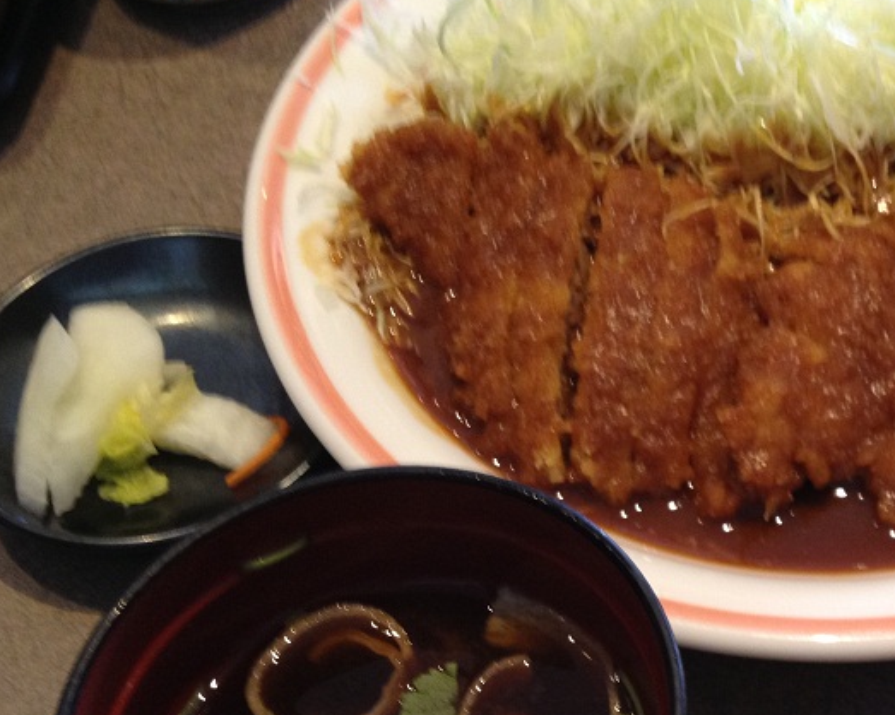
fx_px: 1695
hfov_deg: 28.6
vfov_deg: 23.7
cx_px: 773
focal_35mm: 64
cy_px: 493
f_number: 2.4
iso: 125
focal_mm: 4.28
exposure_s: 1/20
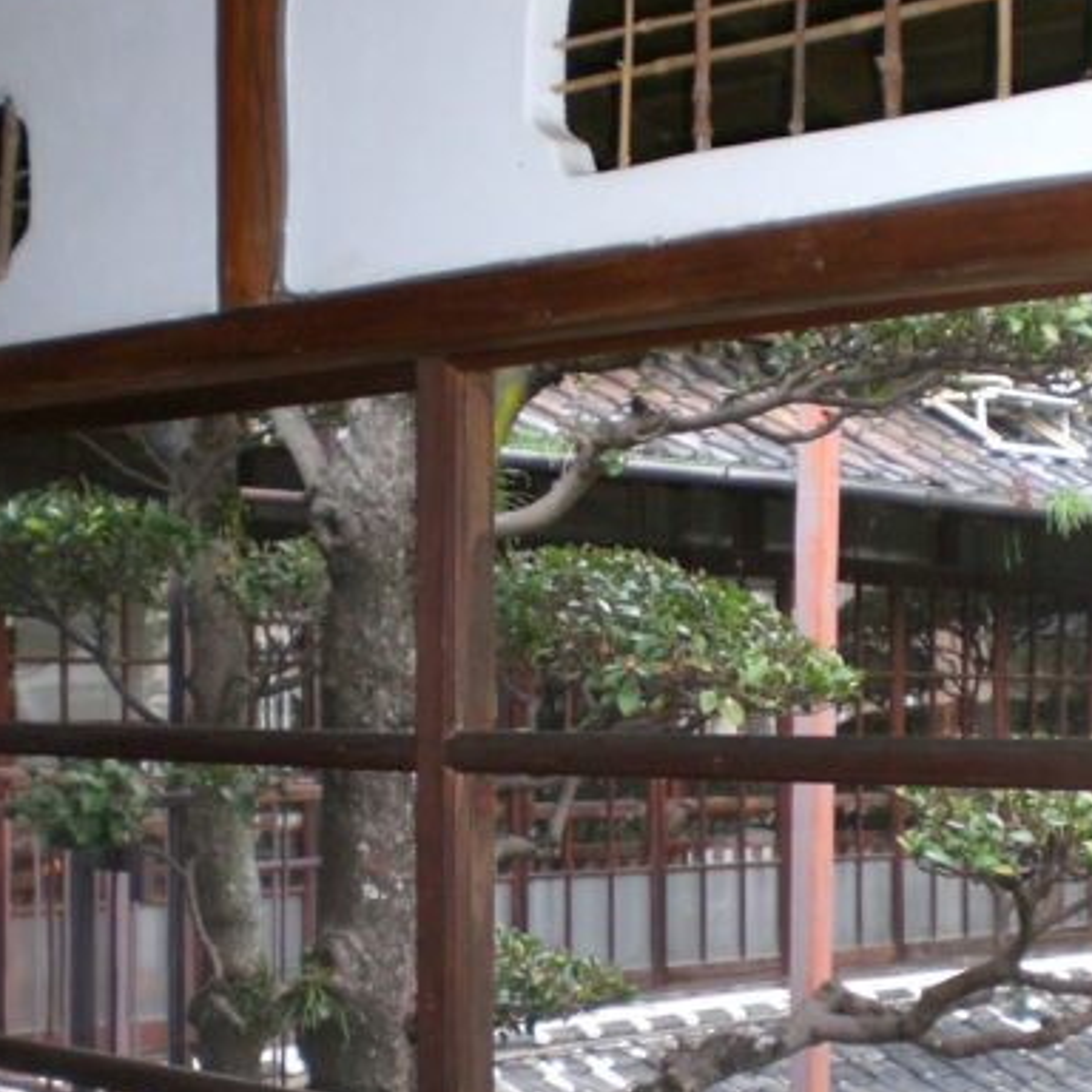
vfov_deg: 24.4
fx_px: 2498
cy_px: 785
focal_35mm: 70
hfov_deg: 24.6
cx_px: 611
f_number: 3.1
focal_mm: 6.3
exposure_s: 1/60
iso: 200
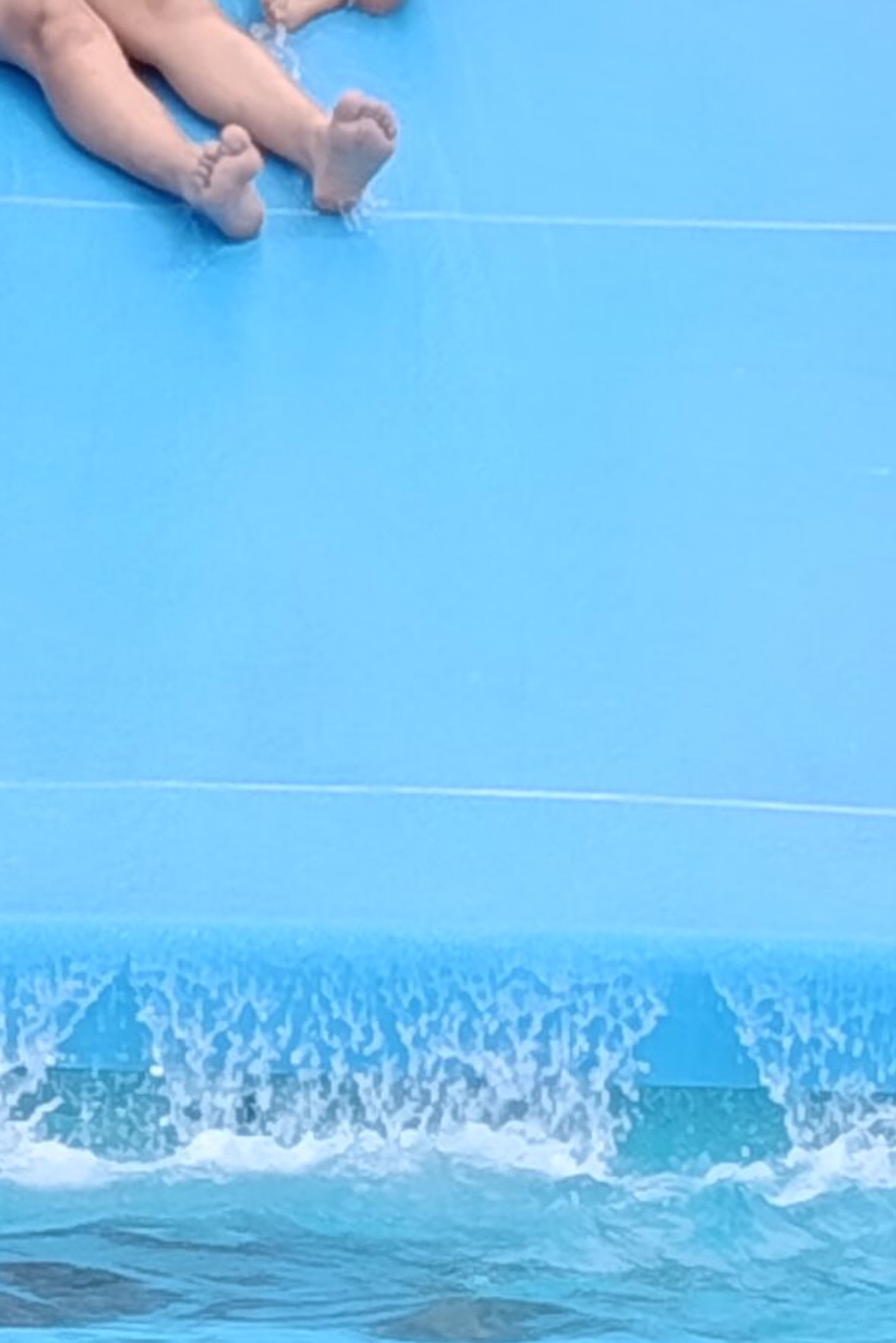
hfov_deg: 7.5
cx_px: 521
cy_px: 111
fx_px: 6869
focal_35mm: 184
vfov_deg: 11.1
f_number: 1.7
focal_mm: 5.24
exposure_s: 1/265
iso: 50
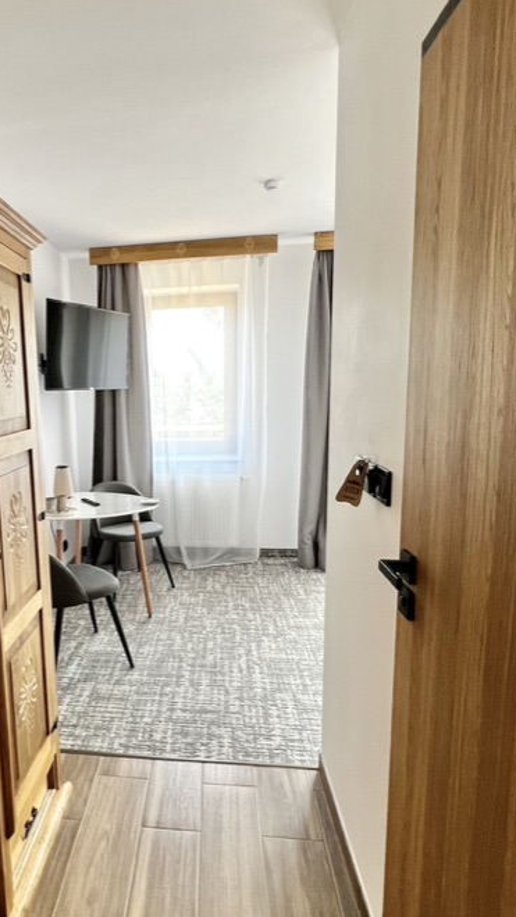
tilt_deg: -8.4
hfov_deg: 49.3
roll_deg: +2.5
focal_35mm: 22
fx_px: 535
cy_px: 475
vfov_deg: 81.2
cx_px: 124
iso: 100
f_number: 1.8
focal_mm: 1.57
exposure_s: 1/99
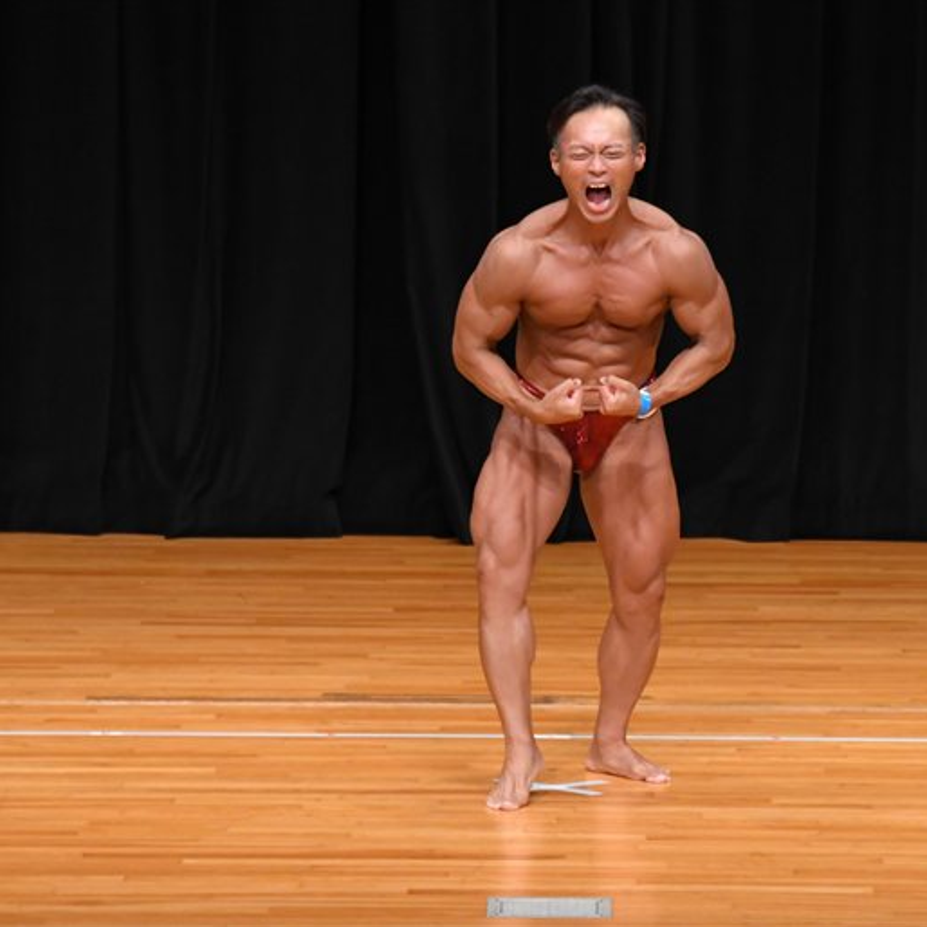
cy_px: 464
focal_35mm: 346
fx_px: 10483
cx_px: 580
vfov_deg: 5.1
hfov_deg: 5.1
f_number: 5.6
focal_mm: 180
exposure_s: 1/400
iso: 3200
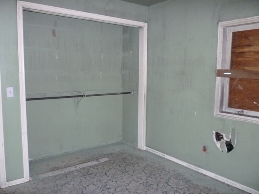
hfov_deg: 61.7
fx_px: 217
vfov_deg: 48.2
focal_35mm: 29
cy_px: 97
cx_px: 130
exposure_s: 1/8
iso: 500
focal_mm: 5.2
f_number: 3.3
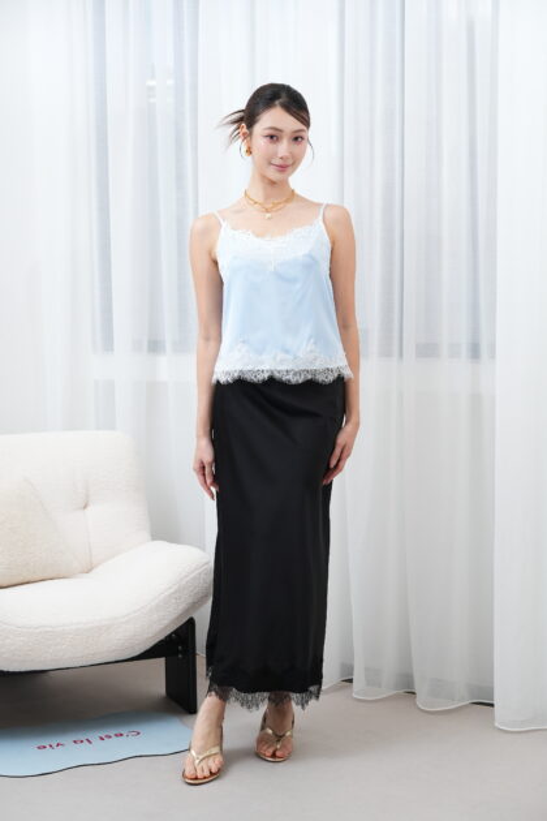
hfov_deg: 24.2
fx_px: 1276
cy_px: 410
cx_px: 274
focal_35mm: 56
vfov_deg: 35.6
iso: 400
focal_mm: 56
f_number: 5
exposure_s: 1/200
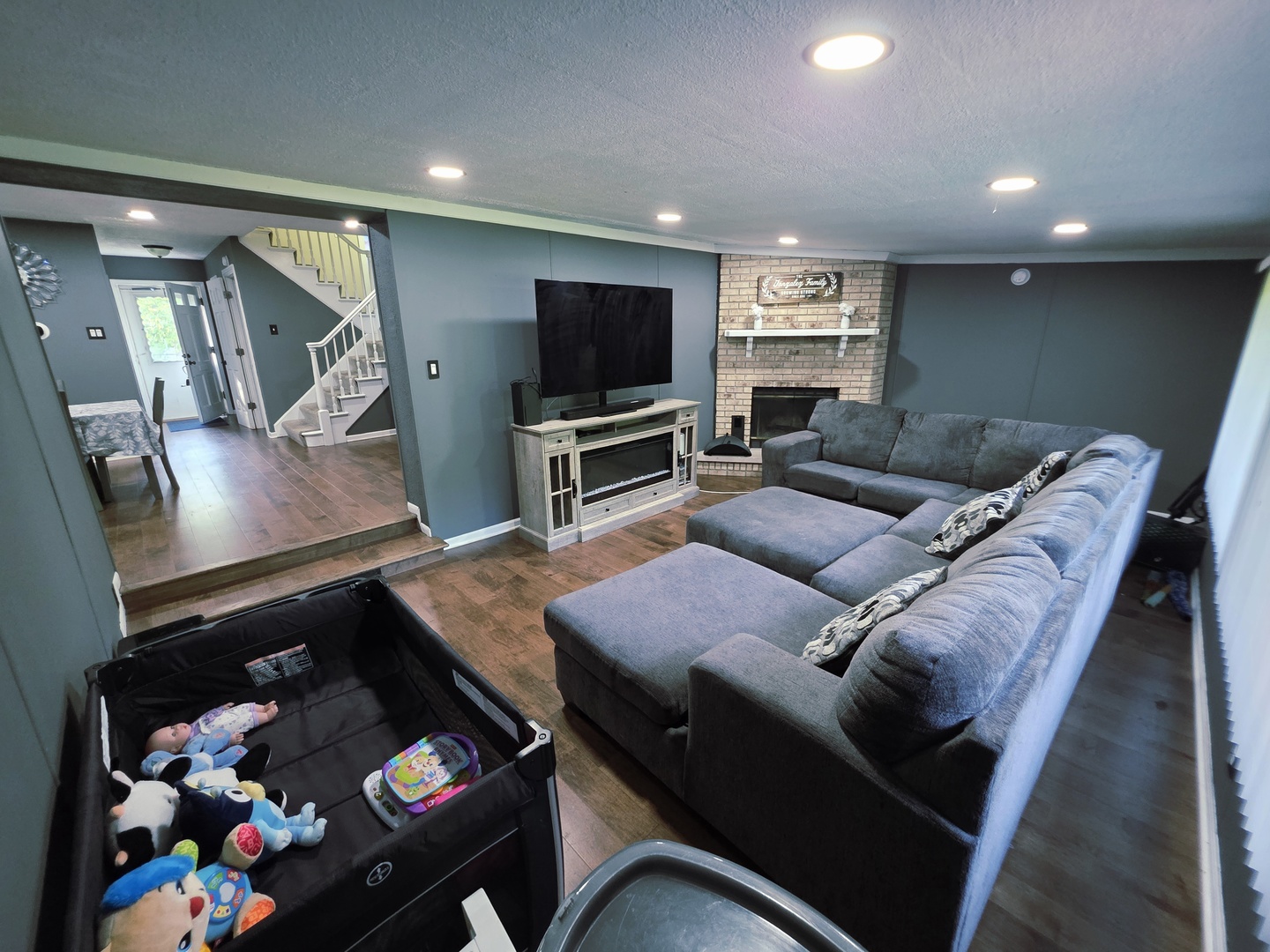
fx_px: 477
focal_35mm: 13
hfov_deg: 106.2
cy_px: 476
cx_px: 635
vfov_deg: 89.9
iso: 500
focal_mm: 2.2
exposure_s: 1/60.2
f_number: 1.9
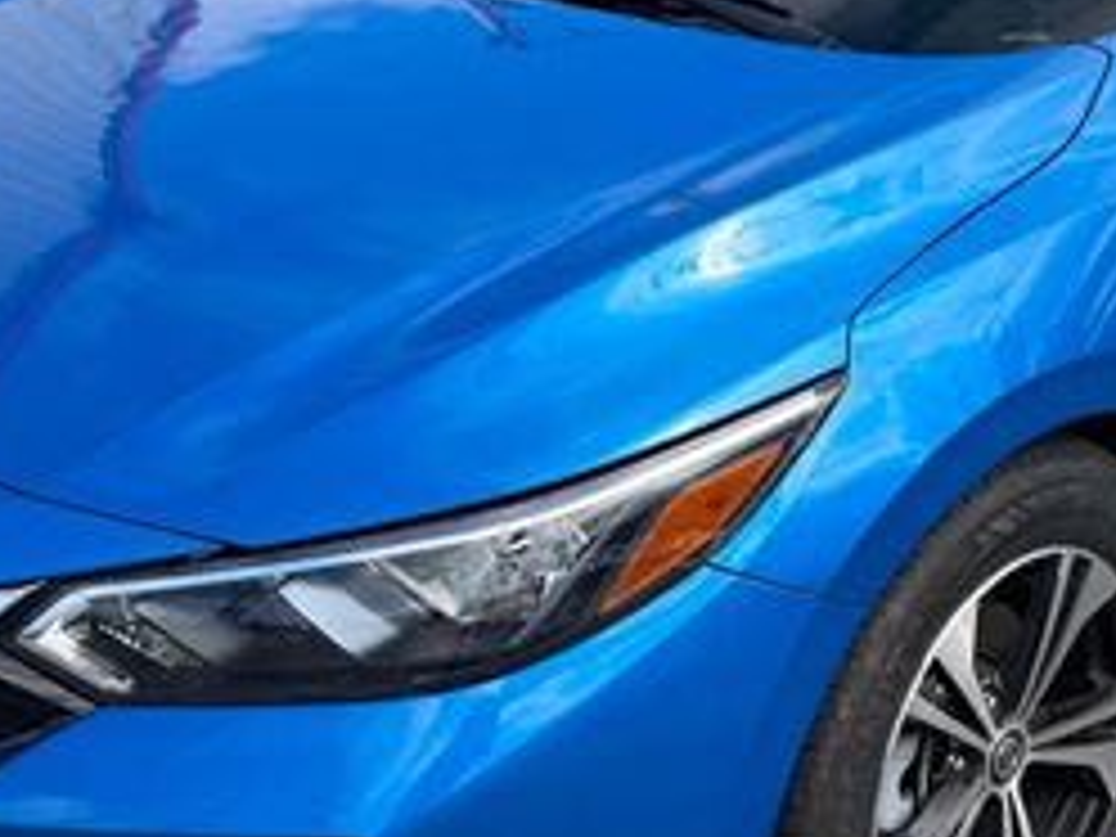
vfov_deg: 23.5
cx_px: 814
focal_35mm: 62
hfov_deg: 30.7
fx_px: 1999
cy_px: 252
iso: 100
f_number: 1.78
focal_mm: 6.76
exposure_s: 1/2611
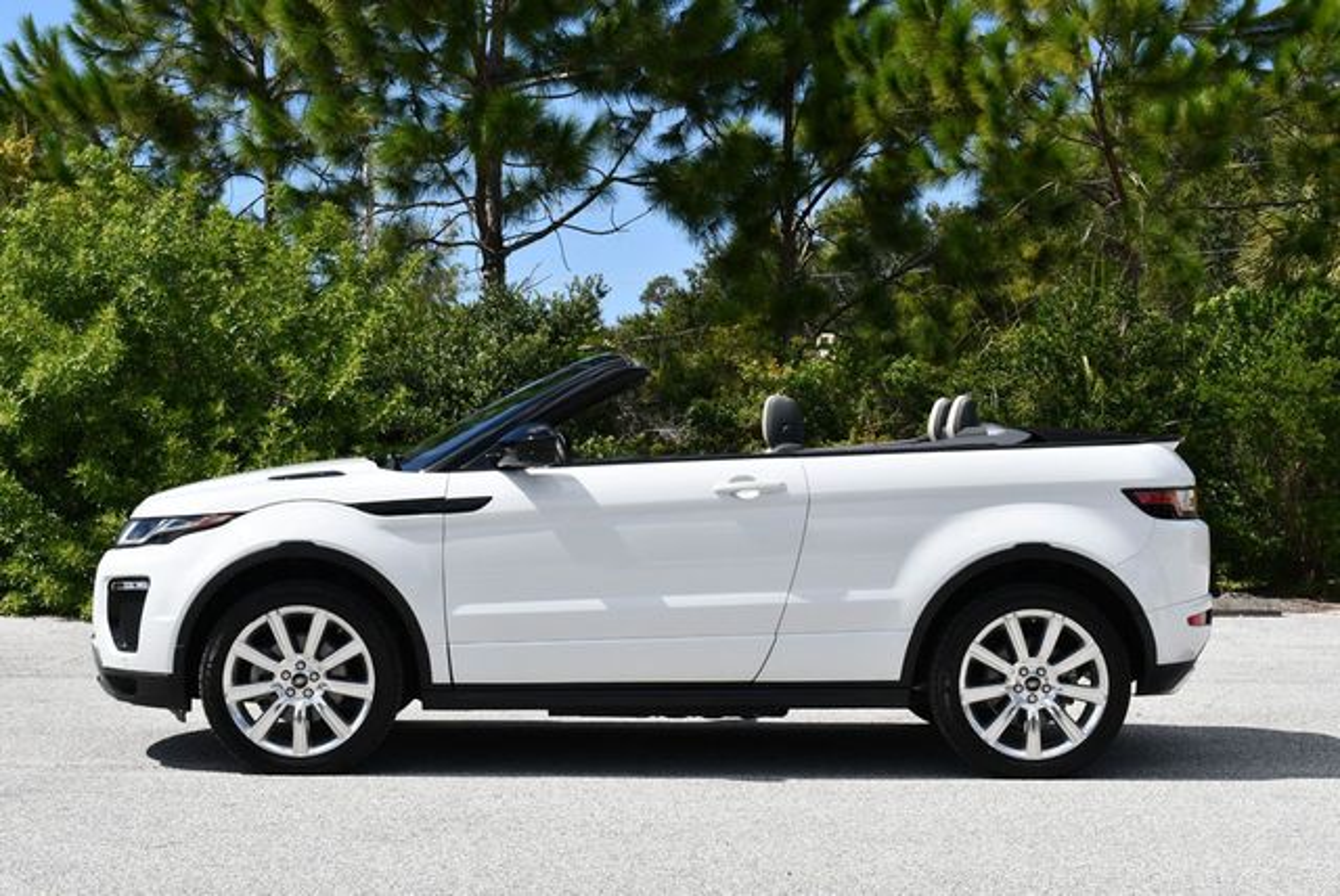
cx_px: 670
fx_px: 2384
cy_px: 448
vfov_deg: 21.3
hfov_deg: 31.4
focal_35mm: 64
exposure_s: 1/320
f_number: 8
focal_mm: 32
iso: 100
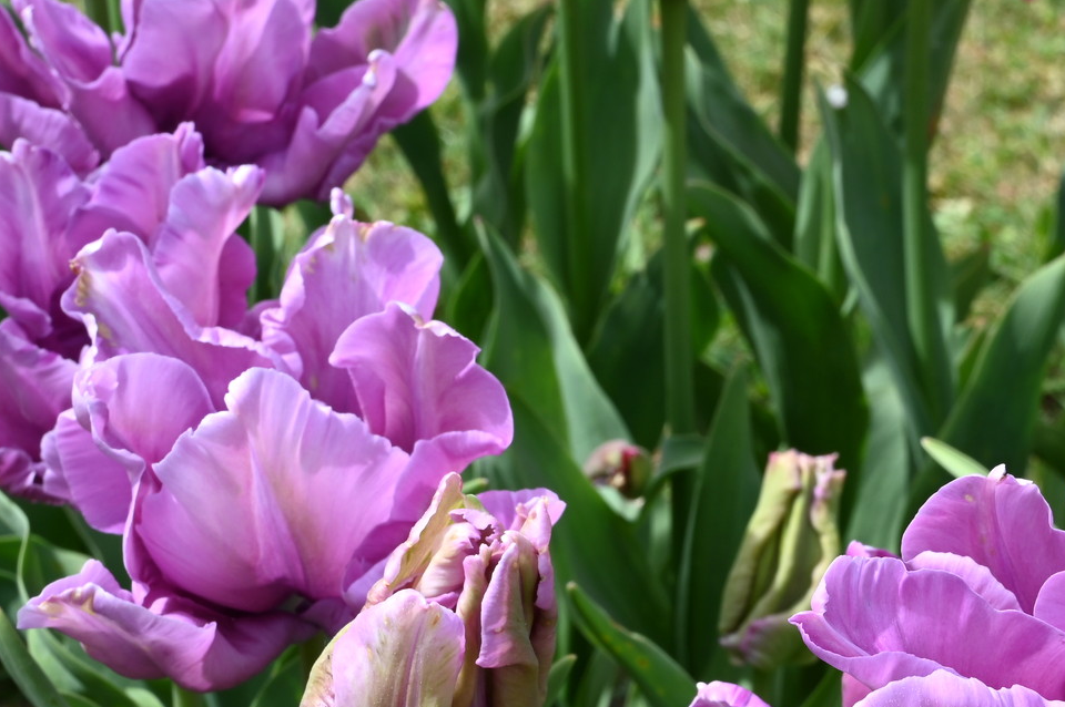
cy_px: 678
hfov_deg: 20.8
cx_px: 684
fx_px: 2896
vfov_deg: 13.8
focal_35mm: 98
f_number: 16
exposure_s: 1/60
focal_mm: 49
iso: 125
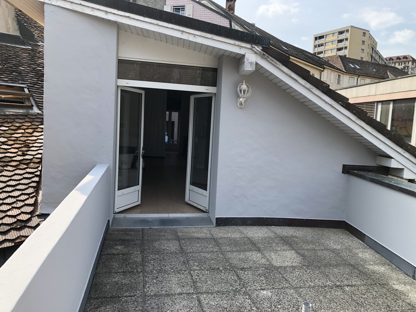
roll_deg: -2.8
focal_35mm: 28
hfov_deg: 63.4
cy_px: 156
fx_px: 336
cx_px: 208
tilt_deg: -4.9
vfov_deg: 49.7
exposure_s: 1/694
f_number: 1.8
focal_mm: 3.99
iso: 20
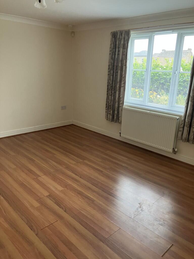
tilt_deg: -15.8
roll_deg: -2.6
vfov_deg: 63.4
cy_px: 130
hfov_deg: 49.7
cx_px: 97
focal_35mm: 28
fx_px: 209
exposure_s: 1/60
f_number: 1.8
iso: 200
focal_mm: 3.99
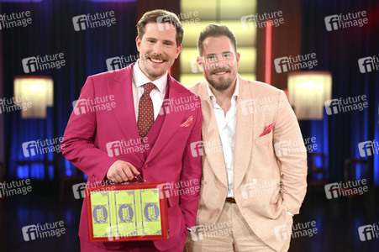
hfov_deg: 39.6
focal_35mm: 50
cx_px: 190
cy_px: 126
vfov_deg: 27.0
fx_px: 526
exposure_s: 1/250
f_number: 2
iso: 1250
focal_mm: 50
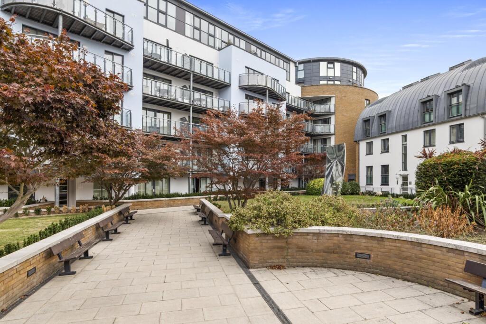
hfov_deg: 96.7
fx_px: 216
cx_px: 243
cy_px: 162
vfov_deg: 73.8
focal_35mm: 16
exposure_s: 1/80
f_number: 11
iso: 800
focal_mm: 16
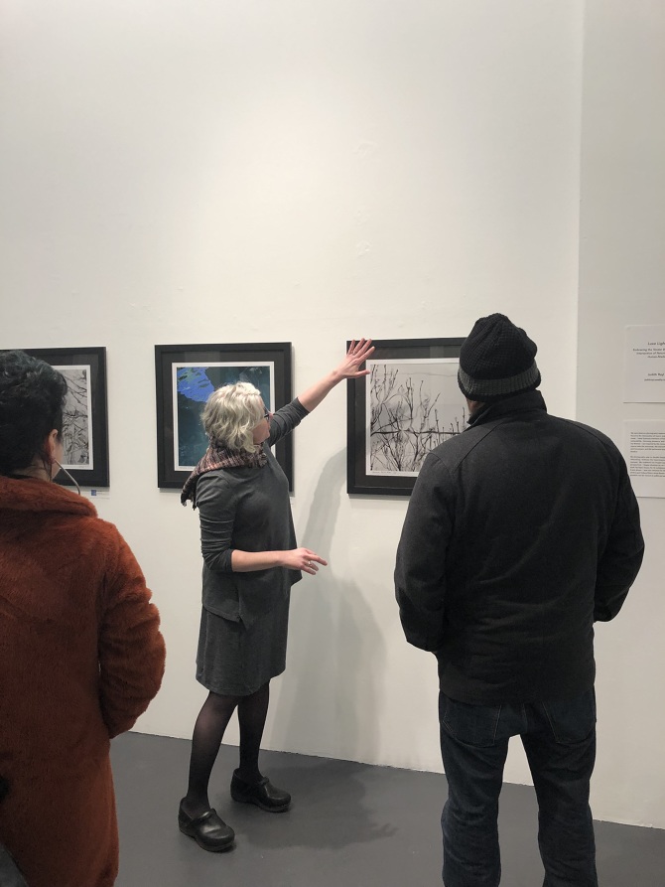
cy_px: 444
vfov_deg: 63.4
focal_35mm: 28
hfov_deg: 49.8
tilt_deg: -4.2
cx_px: 332
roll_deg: -0.7
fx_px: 717
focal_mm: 3.99
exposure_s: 1/30
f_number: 1.8
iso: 25
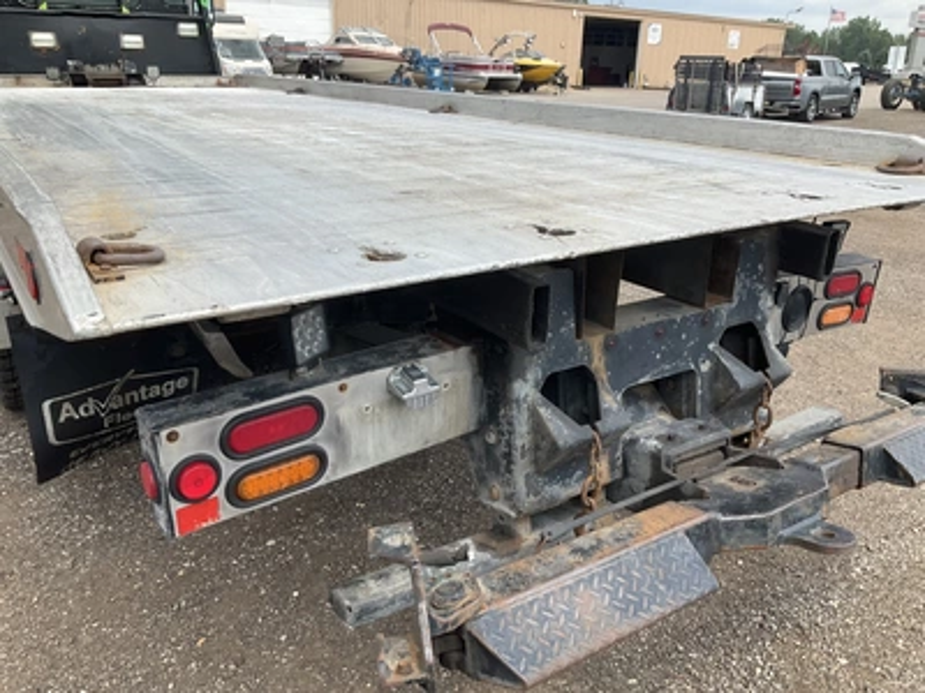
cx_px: 462
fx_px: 775
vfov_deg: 48.2
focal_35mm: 29
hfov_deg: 61.7
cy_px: 346
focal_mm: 3
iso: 25
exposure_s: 1/1098
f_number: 1.8
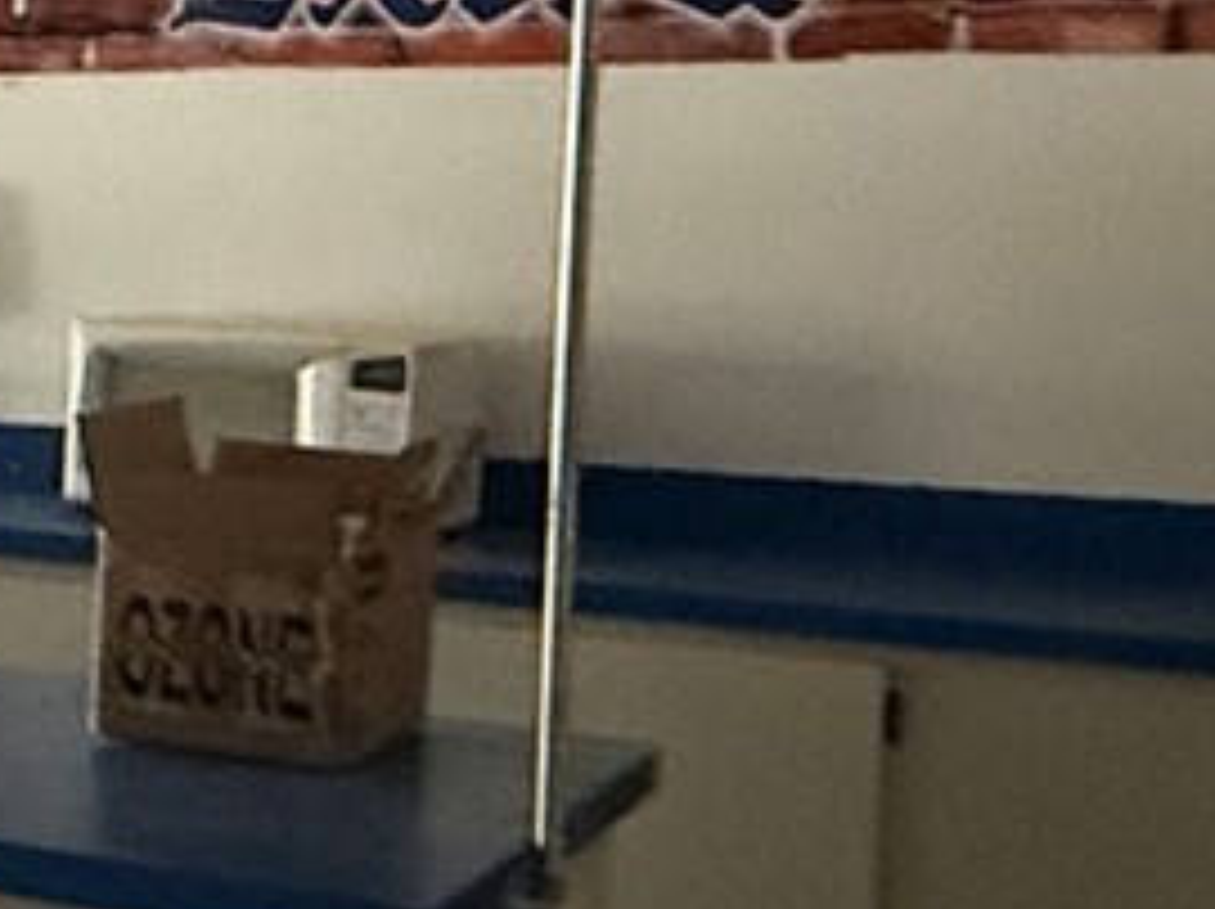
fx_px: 2911
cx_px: -932
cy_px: 284
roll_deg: -0.5
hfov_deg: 18.7
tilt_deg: -1.7
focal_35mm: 83
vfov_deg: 17.7
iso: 1000
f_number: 2.2
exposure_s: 1/60
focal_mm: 2.22
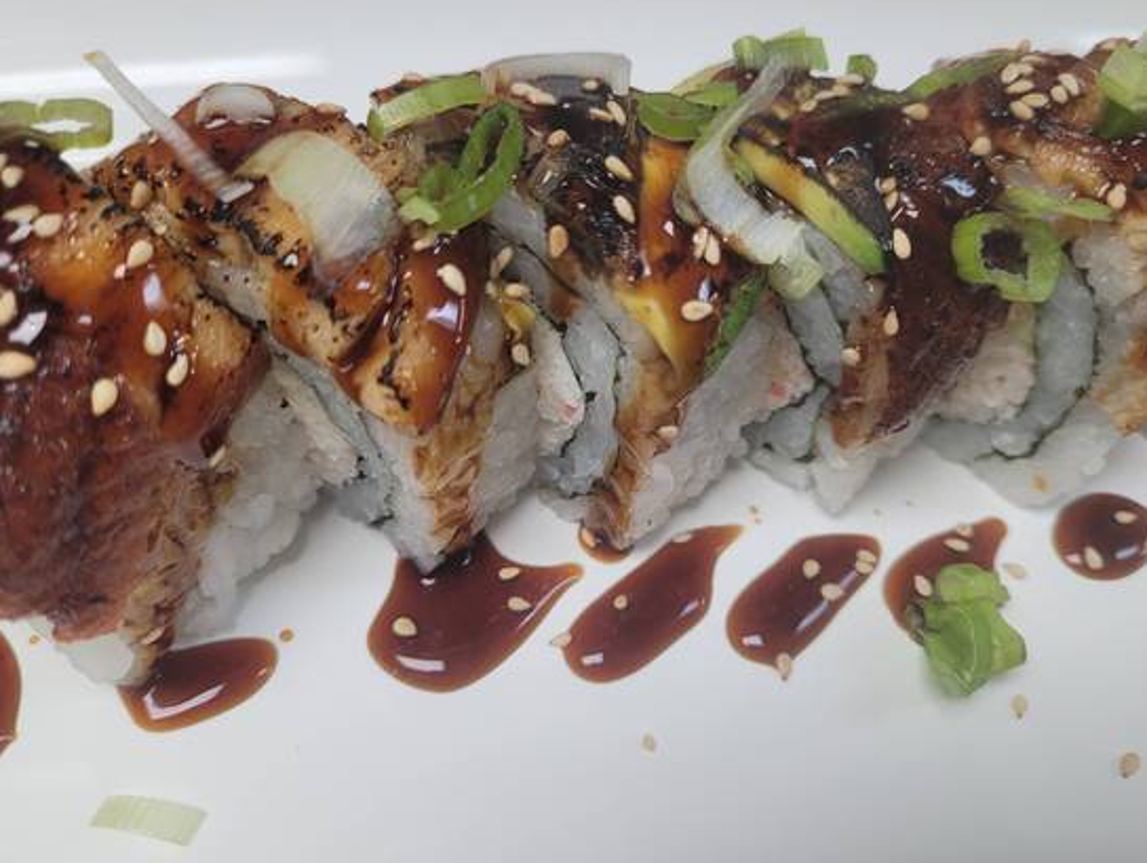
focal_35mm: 28
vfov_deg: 49.8
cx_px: 580
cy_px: 416
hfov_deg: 63.4
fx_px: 929
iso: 200
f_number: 1.8
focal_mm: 5.4
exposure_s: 1/120
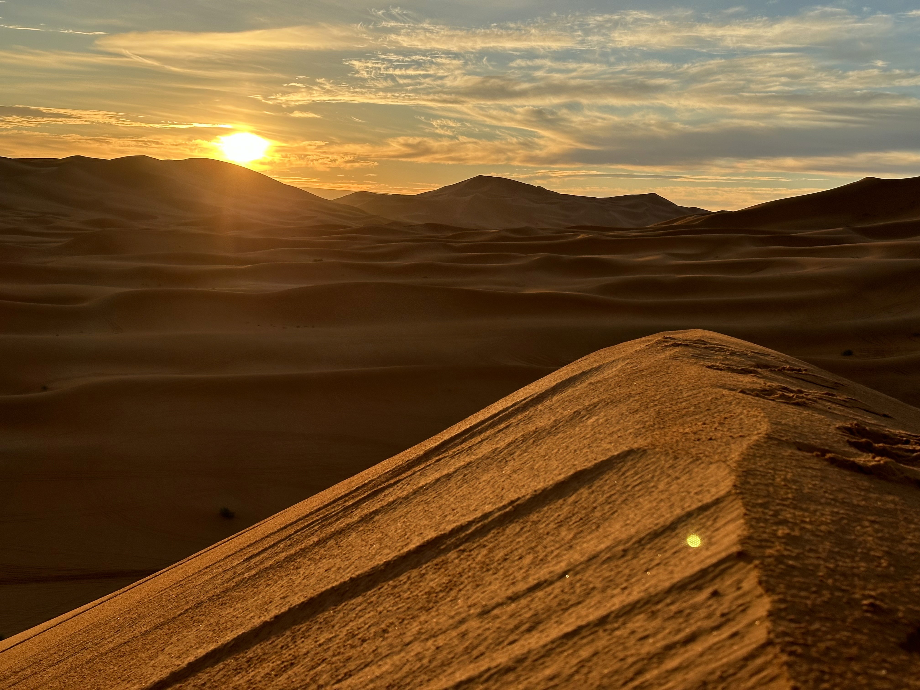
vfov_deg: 30.3
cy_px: 345
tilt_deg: -6.5
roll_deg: -4.0
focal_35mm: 48
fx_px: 1276
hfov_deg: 39.7
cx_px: 460
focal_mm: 6.86
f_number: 1.78
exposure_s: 1/4785
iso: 64
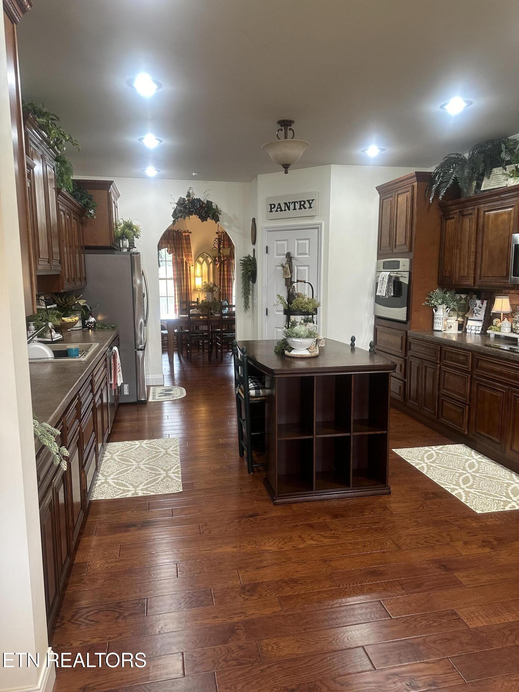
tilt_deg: -7.8
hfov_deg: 56.8
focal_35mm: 24
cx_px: 260
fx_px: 480
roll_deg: -0.5
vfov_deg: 71.6
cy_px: 346
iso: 250
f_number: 1.78
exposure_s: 1/60
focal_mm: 6.86
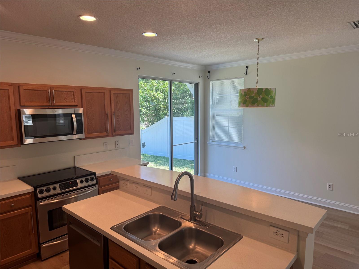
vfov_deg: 56.8
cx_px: 180
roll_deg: +1.0
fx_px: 249
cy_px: 134
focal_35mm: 24
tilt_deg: -8.2
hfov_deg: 71.6
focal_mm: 6.76
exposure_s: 1/124
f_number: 1.78
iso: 50
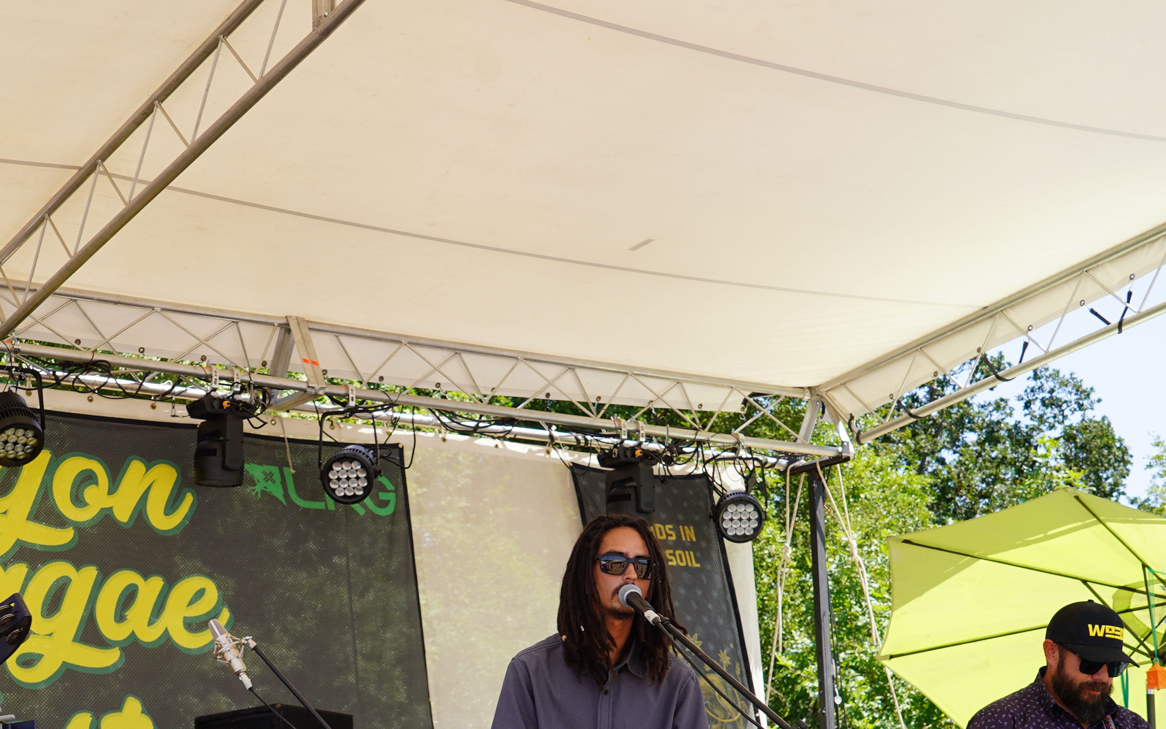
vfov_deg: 18.1
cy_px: 625
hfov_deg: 28.6
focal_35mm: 71
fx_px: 2256
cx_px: 308
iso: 100
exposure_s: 1/100
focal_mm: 37
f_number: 7.1
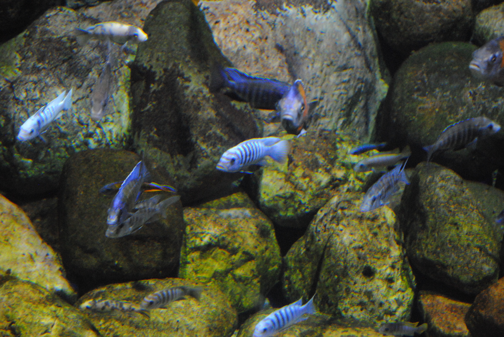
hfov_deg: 24.6
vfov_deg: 16.6
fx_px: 1156
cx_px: 252
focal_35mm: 82
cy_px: 168
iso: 1400
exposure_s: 1/30
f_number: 5.6
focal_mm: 55
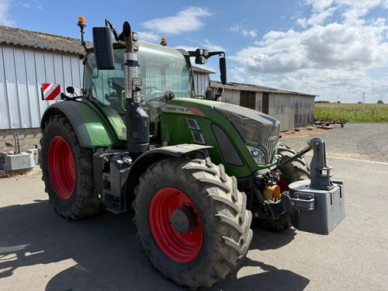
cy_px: 146
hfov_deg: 71.6
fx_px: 269
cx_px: 194
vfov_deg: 56.8
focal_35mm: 24
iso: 100
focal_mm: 6.76
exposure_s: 1/4975
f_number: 1.78
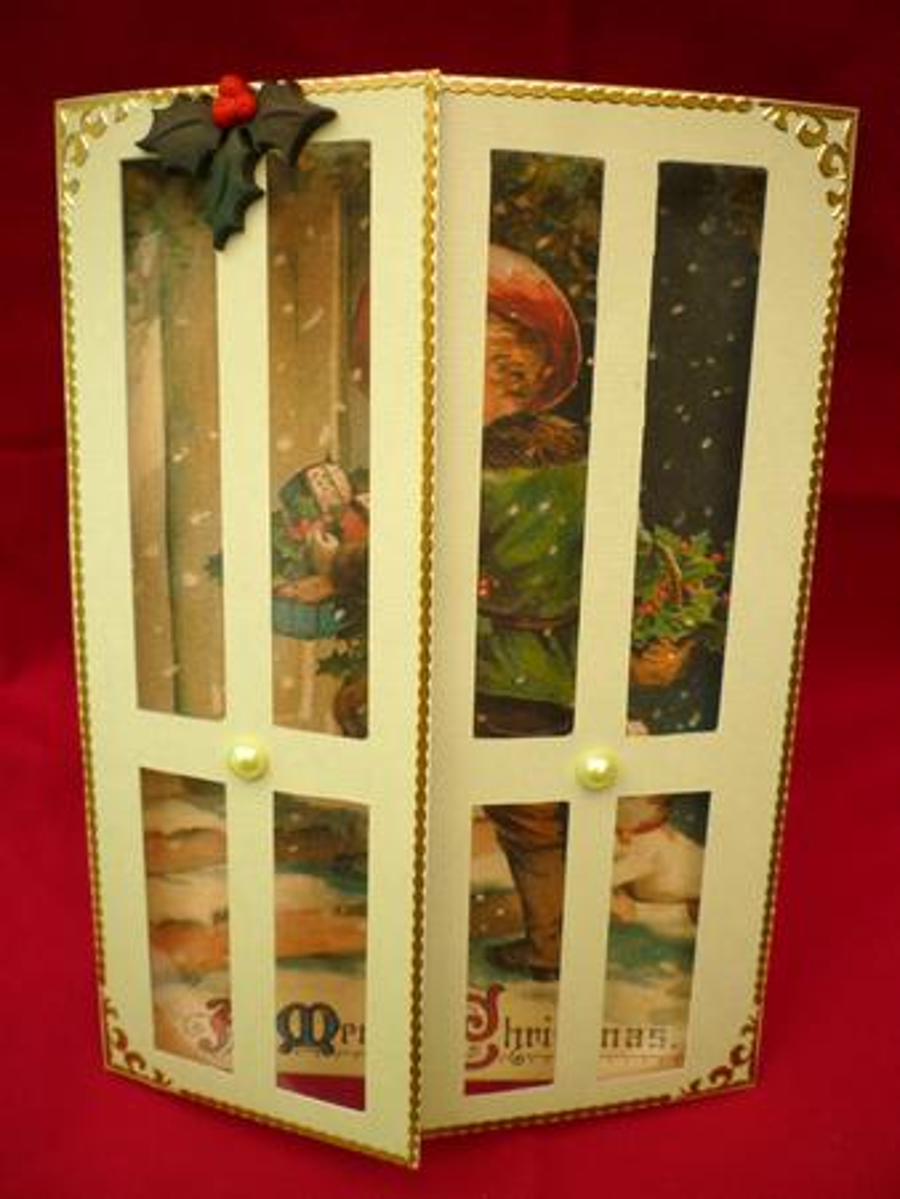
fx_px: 1004
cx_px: 450
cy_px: 600
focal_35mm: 29
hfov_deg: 48.3
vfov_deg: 61.6
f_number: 3.3
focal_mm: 5.2
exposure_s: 1/80
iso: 80
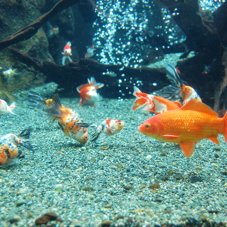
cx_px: 131
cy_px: 113
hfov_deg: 31.6
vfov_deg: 31.6
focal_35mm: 54
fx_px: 401
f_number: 4.2
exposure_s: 1/60
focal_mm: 28
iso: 400
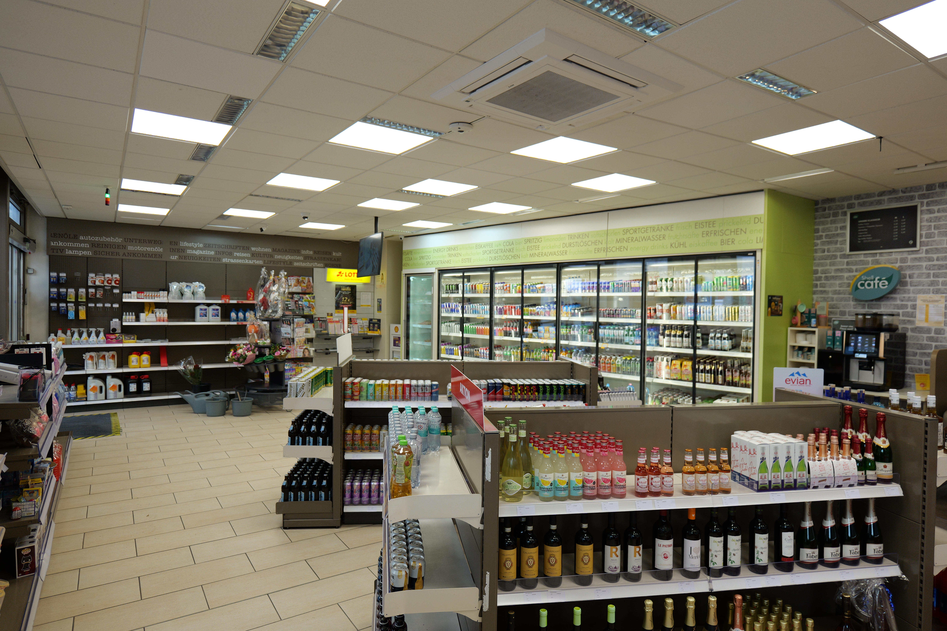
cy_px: 316
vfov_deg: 61.9
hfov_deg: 84.0
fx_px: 526
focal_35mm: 20
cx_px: 474
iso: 800
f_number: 3.5
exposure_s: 1/200
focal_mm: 20
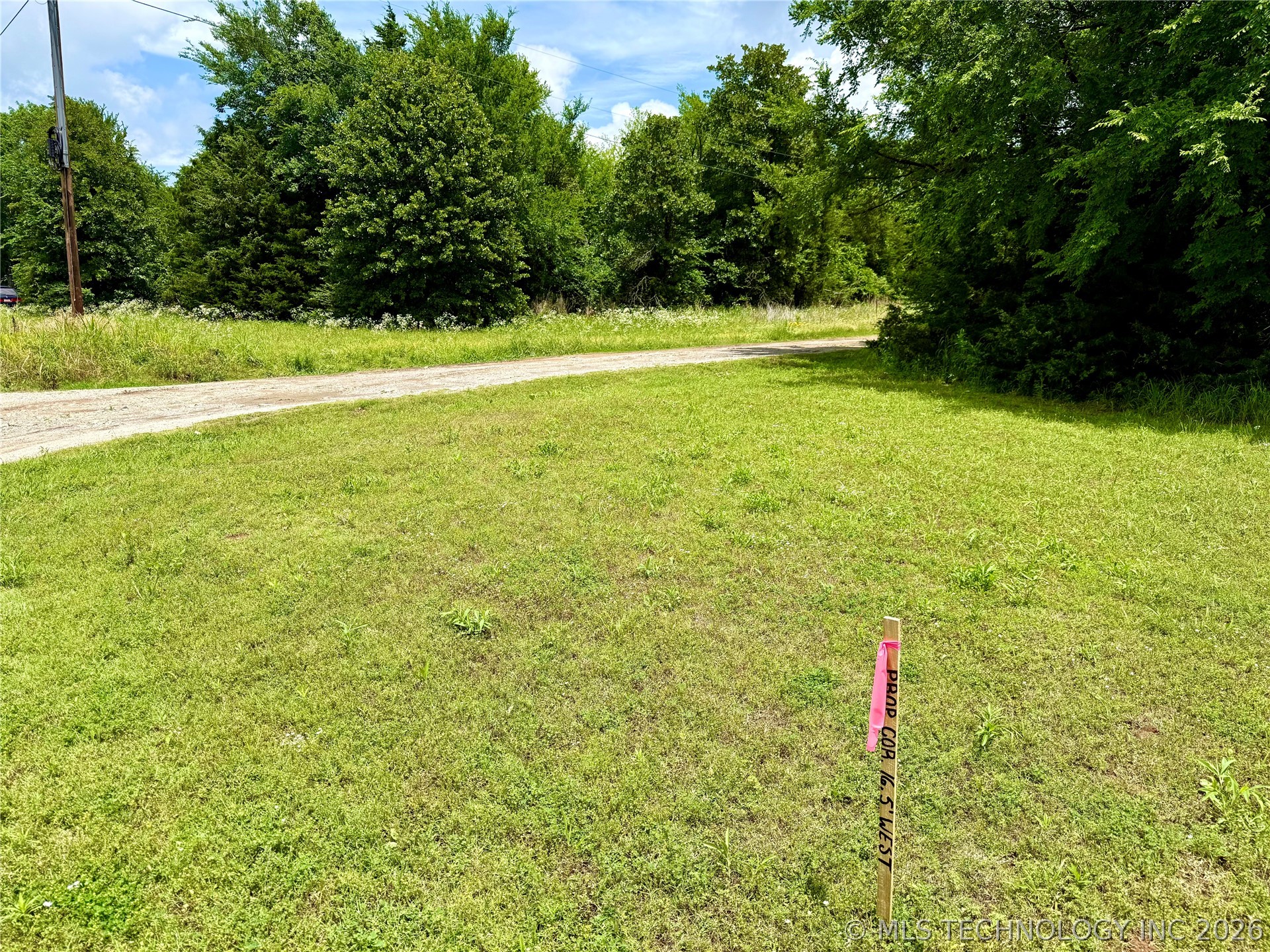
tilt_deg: -10.0
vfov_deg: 56.8
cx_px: 635
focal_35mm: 24
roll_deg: -0.6
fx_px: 881
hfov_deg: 71.6
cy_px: 476
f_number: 1.78
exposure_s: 1/4167
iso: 80
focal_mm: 6.76
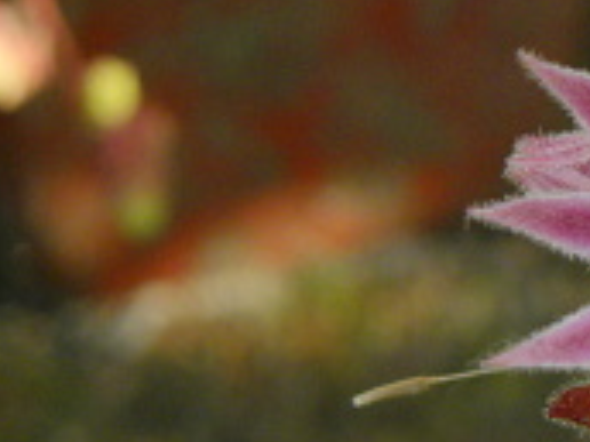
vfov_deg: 8.1
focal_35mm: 184
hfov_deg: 10.5
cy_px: 240
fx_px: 3136
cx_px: 803
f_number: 3.5
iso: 100
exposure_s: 1/200
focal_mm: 11.8
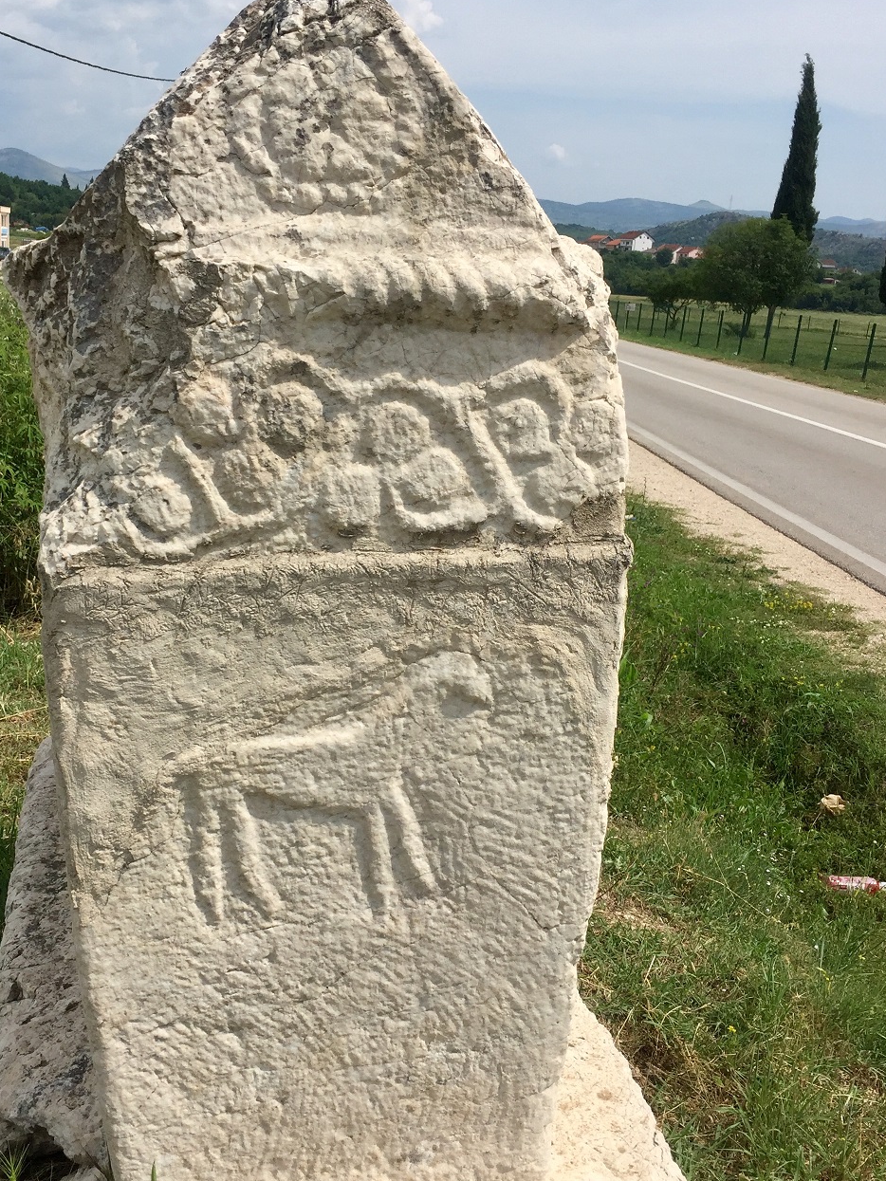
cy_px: 609
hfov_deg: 37.6
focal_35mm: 38
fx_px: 1297
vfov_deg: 49.0
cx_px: 352
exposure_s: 1/3049
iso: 32
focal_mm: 4.15
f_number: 2.2
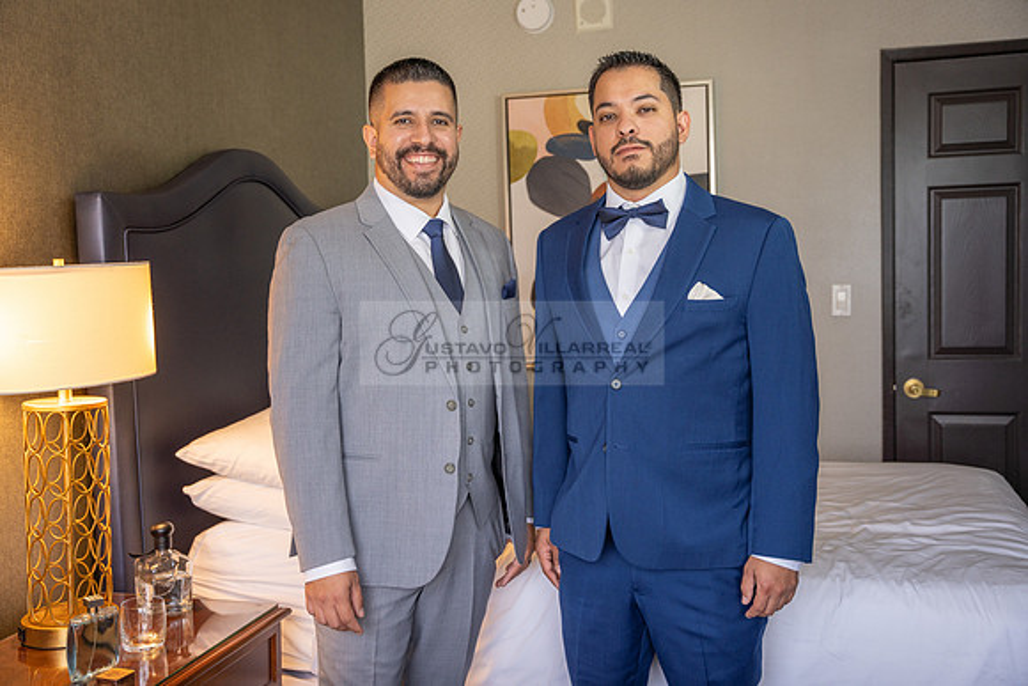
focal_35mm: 39
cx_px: 514
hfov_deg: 49.9
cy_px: 343
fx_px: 1105
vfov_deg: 34.5
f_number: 3.5
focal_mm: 38.7
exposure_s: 1/80
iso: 320
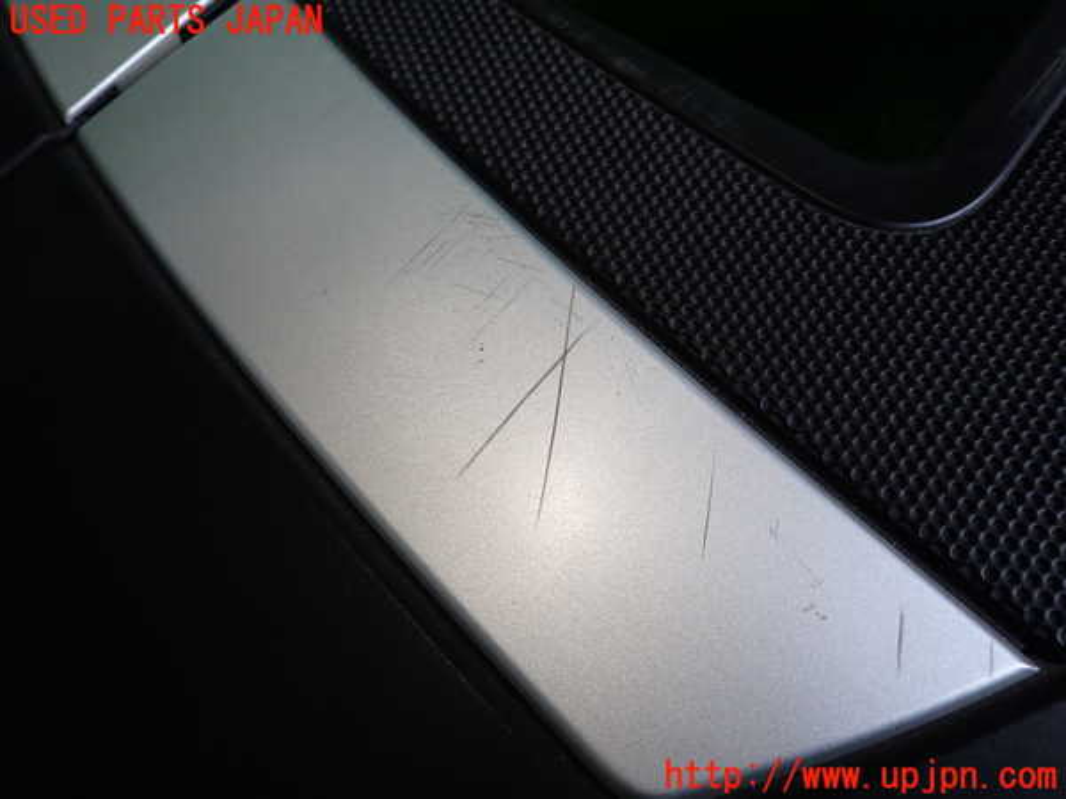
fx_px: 770
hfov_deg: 69.4
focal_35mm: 25
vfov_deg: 54.9
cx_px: 533
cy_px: 400
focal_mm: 4.5
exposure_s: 1/125
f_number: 2
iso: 200
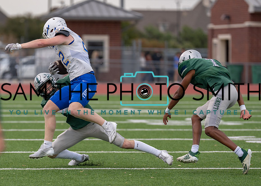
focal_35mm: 326
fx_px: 2415
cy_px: 124
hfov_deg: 6.2
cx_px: 88
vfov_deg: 4.4
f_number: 2.8
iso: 250
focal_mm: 200
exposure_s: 1/1250
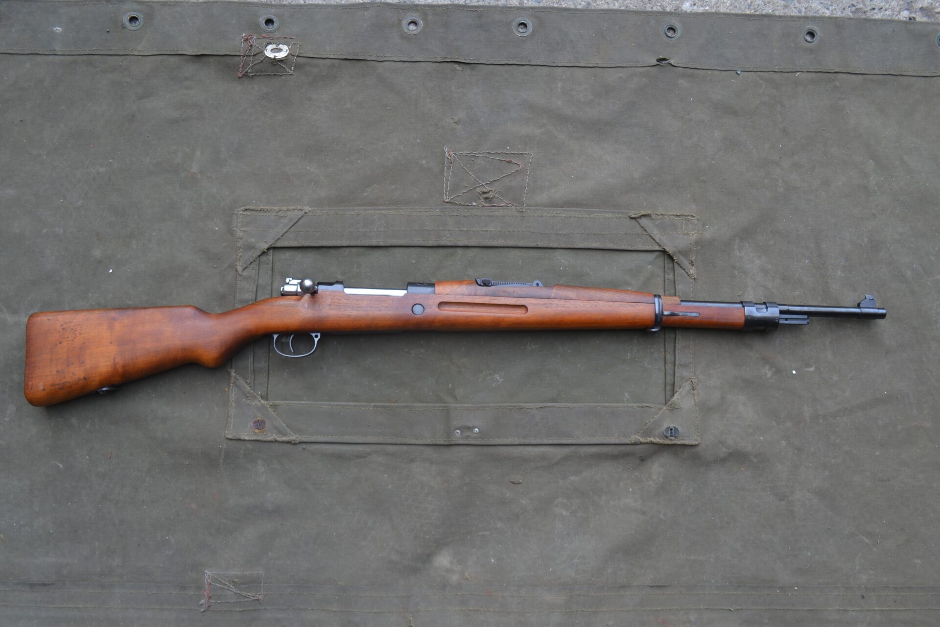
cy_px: 314
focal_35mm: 30
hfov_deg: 61.9
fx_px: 783
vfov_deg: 43.6
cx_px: 470
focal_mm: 20
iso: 125
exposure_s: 1/60
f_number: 5.6
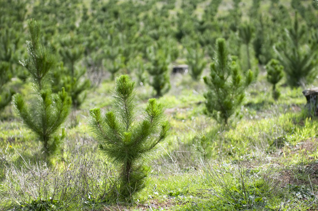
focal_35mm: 105
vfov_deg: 13.0
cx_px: 159
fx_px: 926
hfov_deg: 19.5
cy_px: 106
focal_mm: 70
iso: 200
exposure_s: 1/800
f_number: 2.8
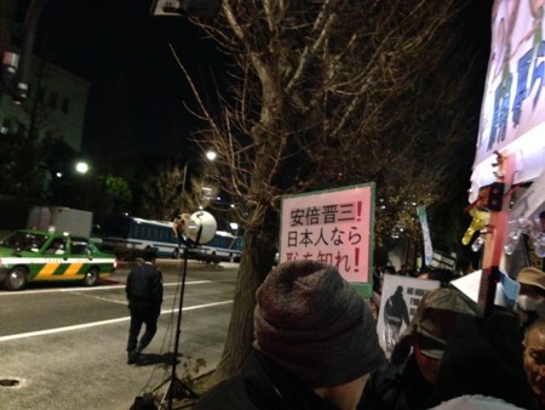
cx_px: 272
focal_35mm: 66
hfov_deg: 29.4
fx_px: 1040
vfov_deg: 22.3
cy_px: 205
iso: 1000
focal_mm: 4.12
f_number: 2.4
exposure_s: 1/20
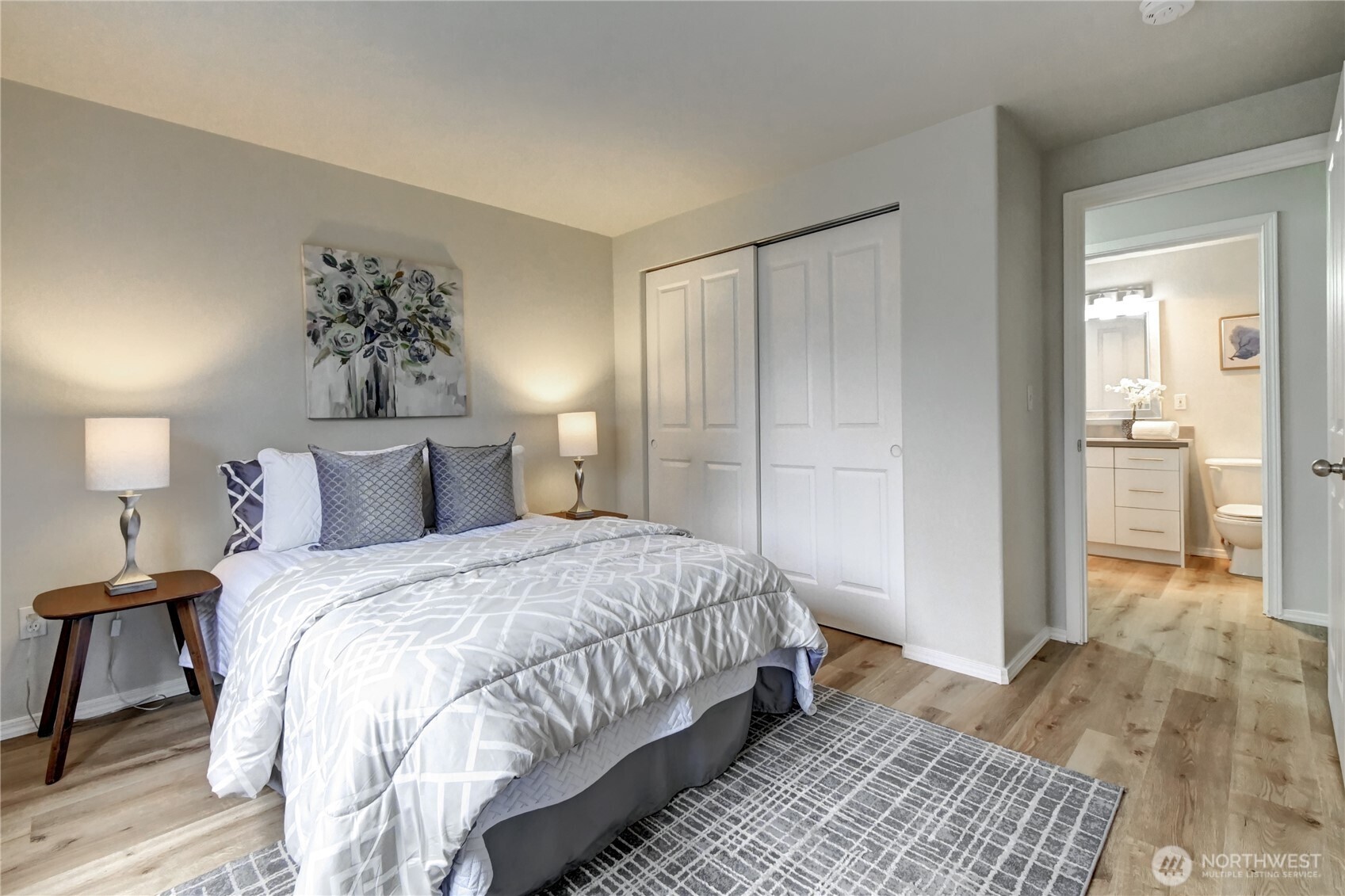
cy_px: 448
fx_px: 560
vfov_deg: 77.3
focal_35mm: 15
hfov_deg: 100.4
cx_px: 672
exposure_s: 1/8
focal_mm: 10
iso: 3200
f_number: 11
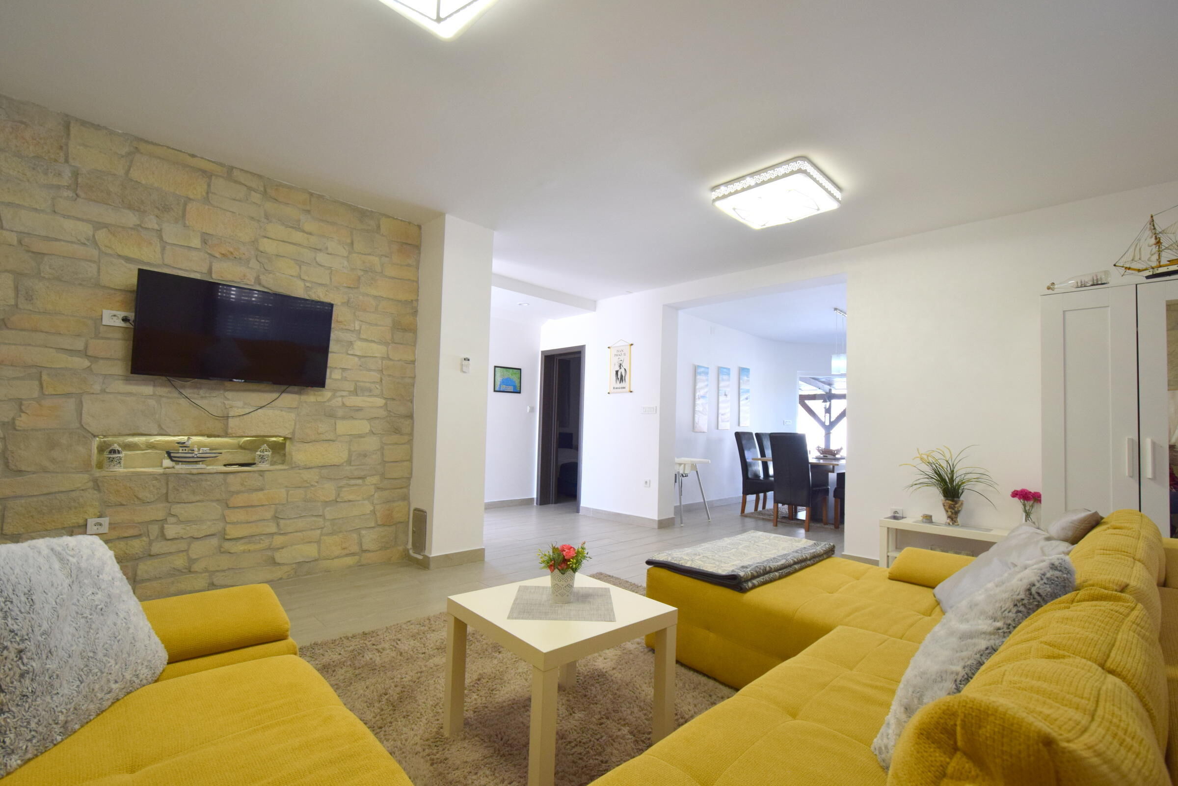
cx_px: 589
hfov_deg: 100.4
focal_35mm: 15
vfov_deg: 77.3
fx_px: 491
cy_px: 393
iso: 400
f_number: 5.6
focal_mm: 10
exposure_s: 1/125
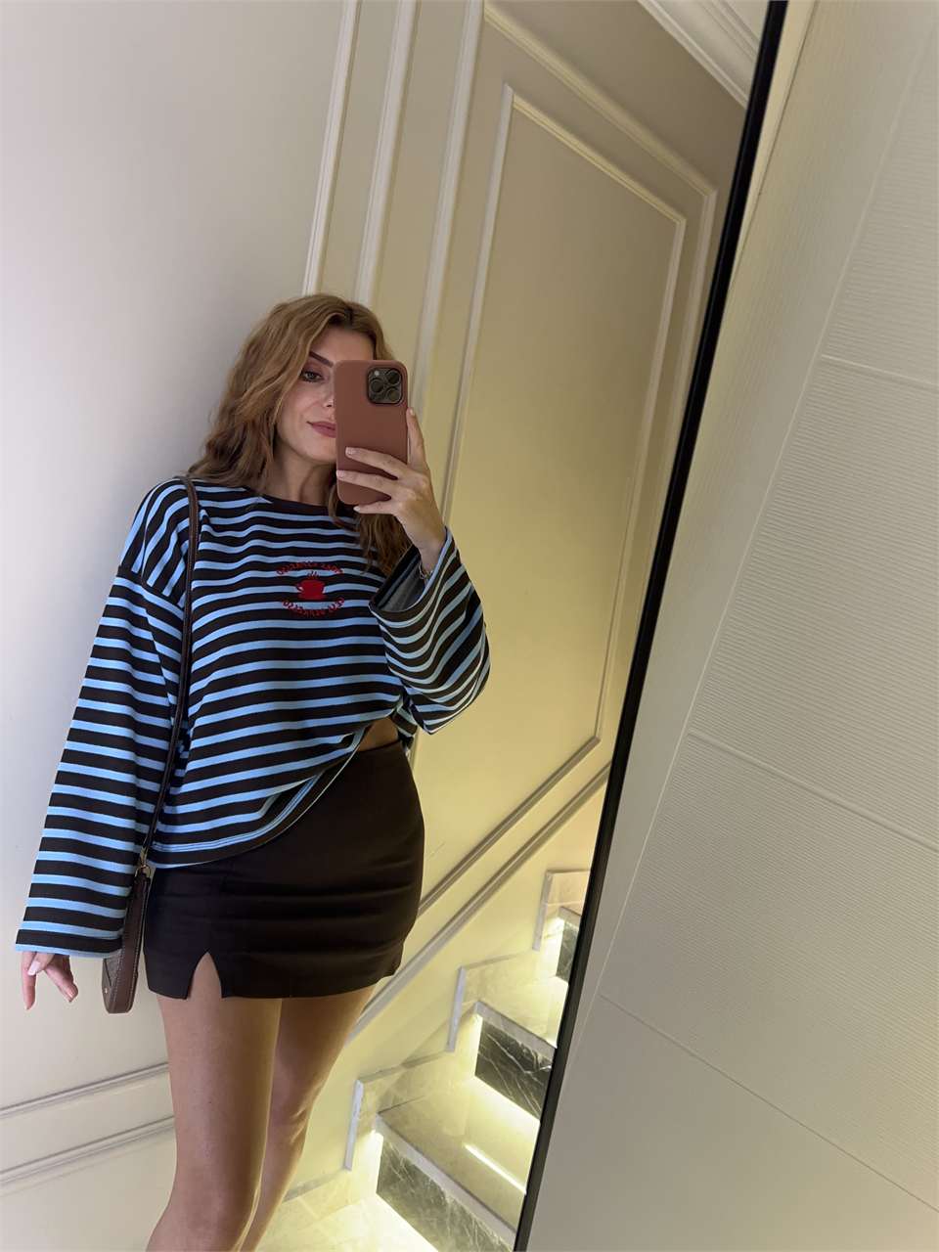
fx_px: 868
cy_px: 626
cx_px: 470
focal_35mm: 24
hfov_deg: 56.8
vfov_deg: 71.6
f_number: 1.78
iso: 320
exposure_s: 1/60
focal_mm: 6.86
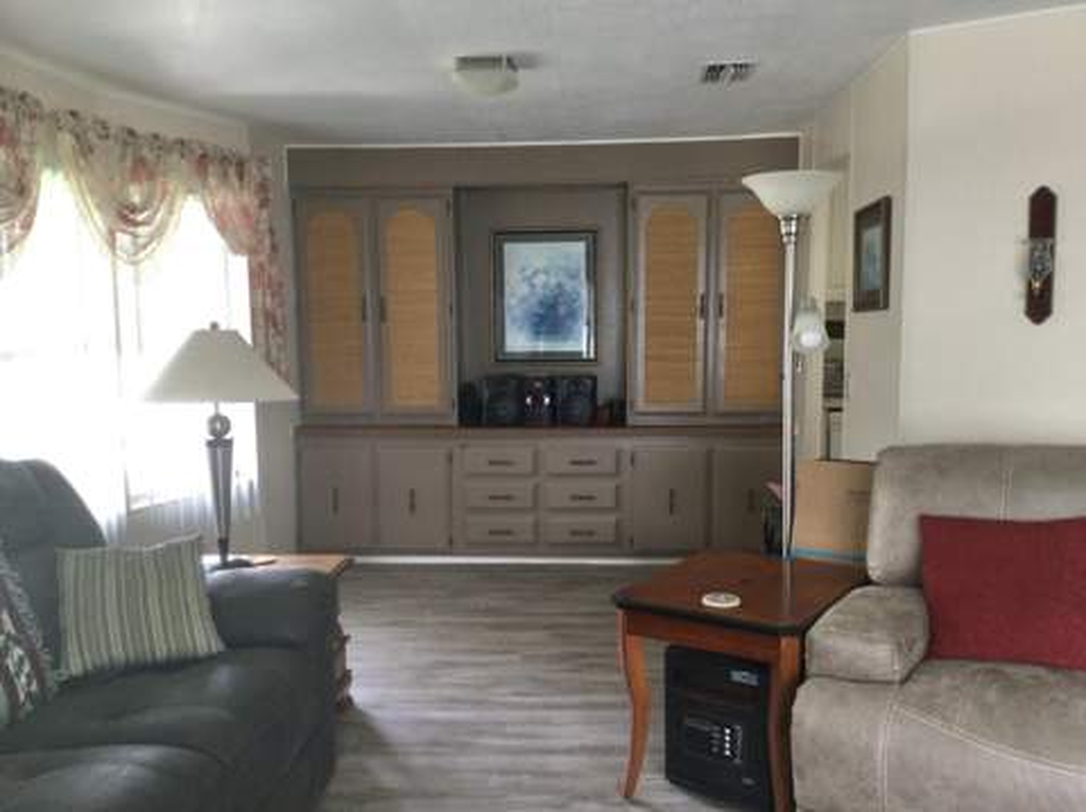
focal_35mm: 31
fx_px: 972
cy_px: 406
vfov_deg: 45.4
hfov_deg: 58.4
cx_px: 543
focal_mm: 3.3
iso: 50
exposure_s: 1/30
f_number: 2.4
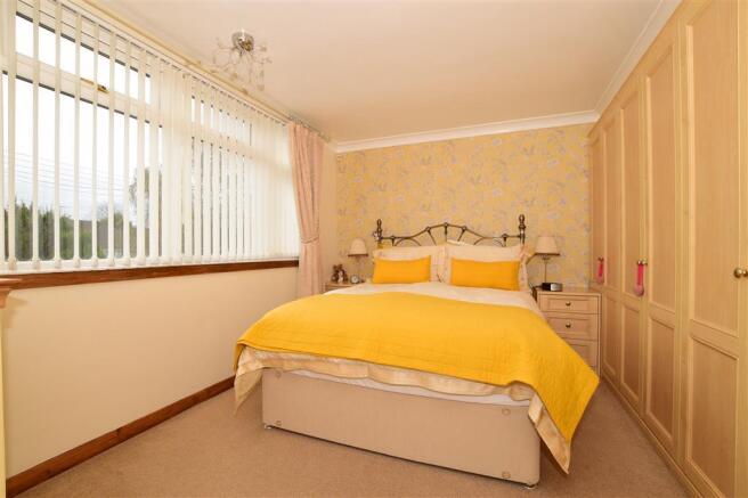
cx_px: 374
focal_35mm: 15
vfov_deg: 77.3
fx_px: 312
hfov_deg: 100.4
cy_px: 249
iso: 400
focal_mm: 10
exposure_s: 1/200
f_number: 7.1
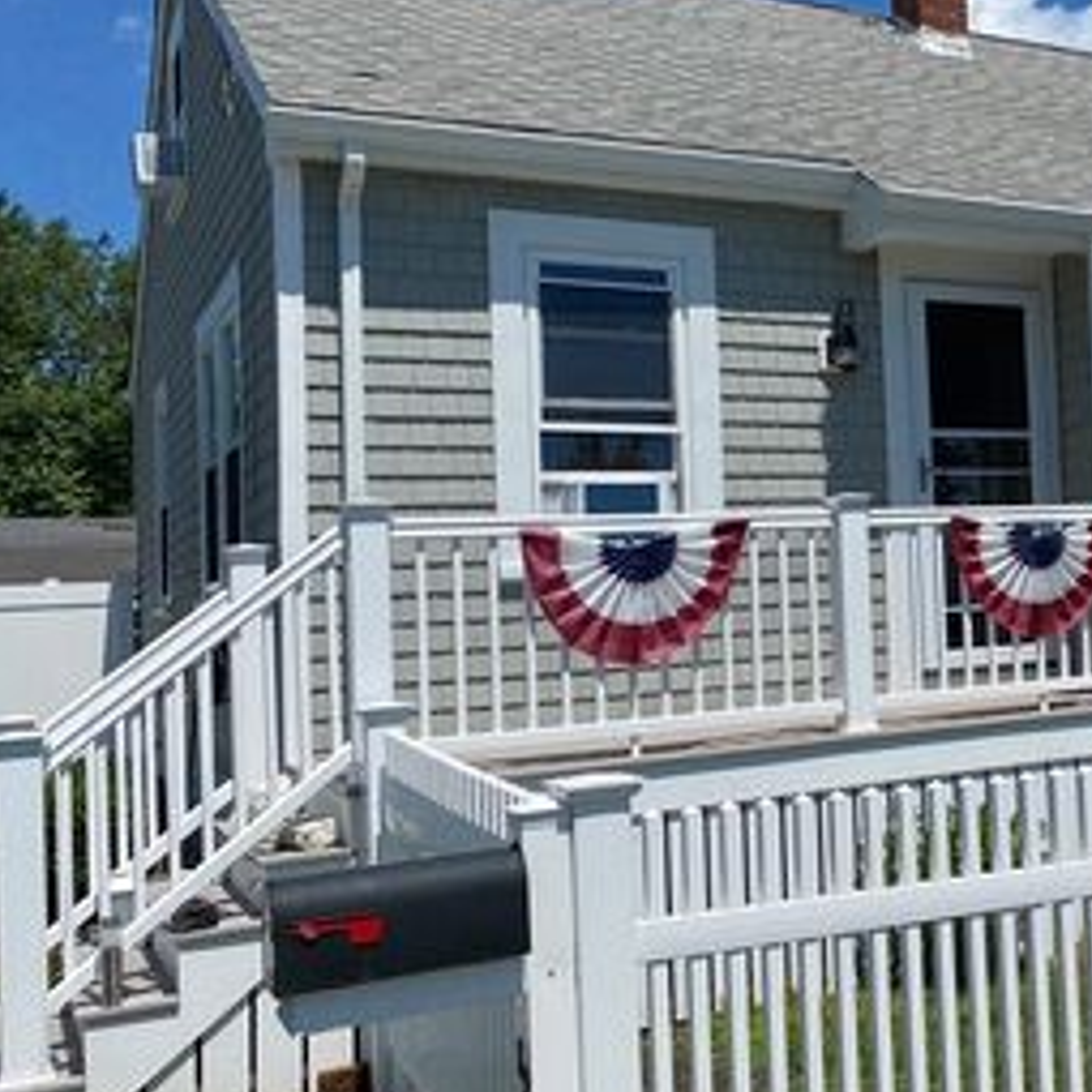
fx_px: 1606
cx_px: 1062
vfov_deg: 37.5
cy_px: 477
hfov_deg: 34.5
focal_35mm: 45
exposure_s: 1/5025
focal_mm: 4.25
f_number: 1.8
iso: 32
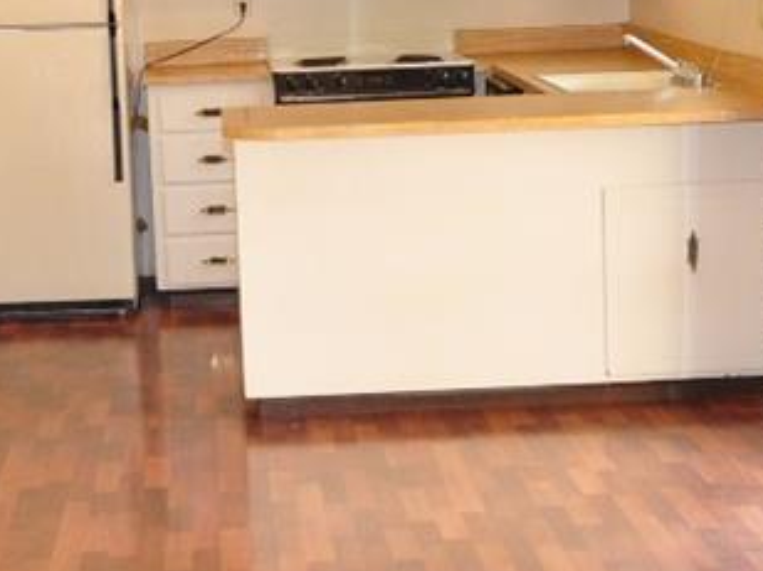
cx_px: 301
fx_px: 2158
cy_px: 298
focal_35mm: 98
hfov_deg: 20.0
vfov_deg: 15.1
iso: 500
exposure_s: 1/60
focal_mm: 14
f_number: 4
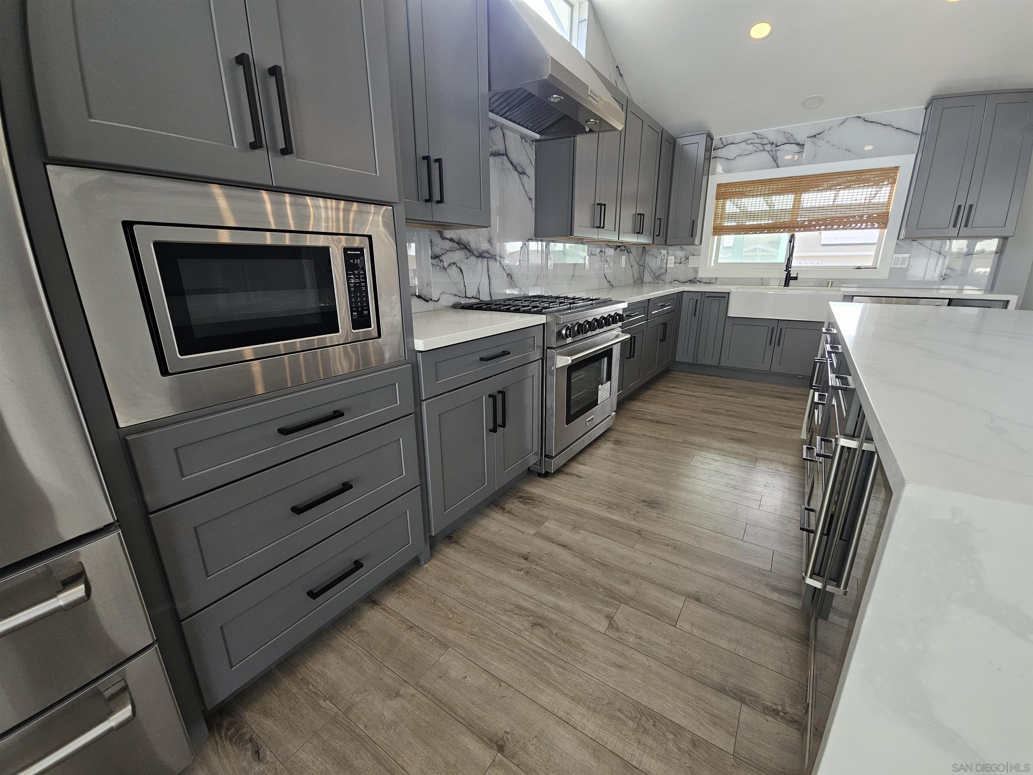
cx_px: 516
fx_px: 388
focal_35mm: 13
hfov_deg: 106.2
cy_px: 388
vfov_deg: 89.9
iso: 100
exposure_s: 1/60
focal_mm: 2.2
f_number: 2.2
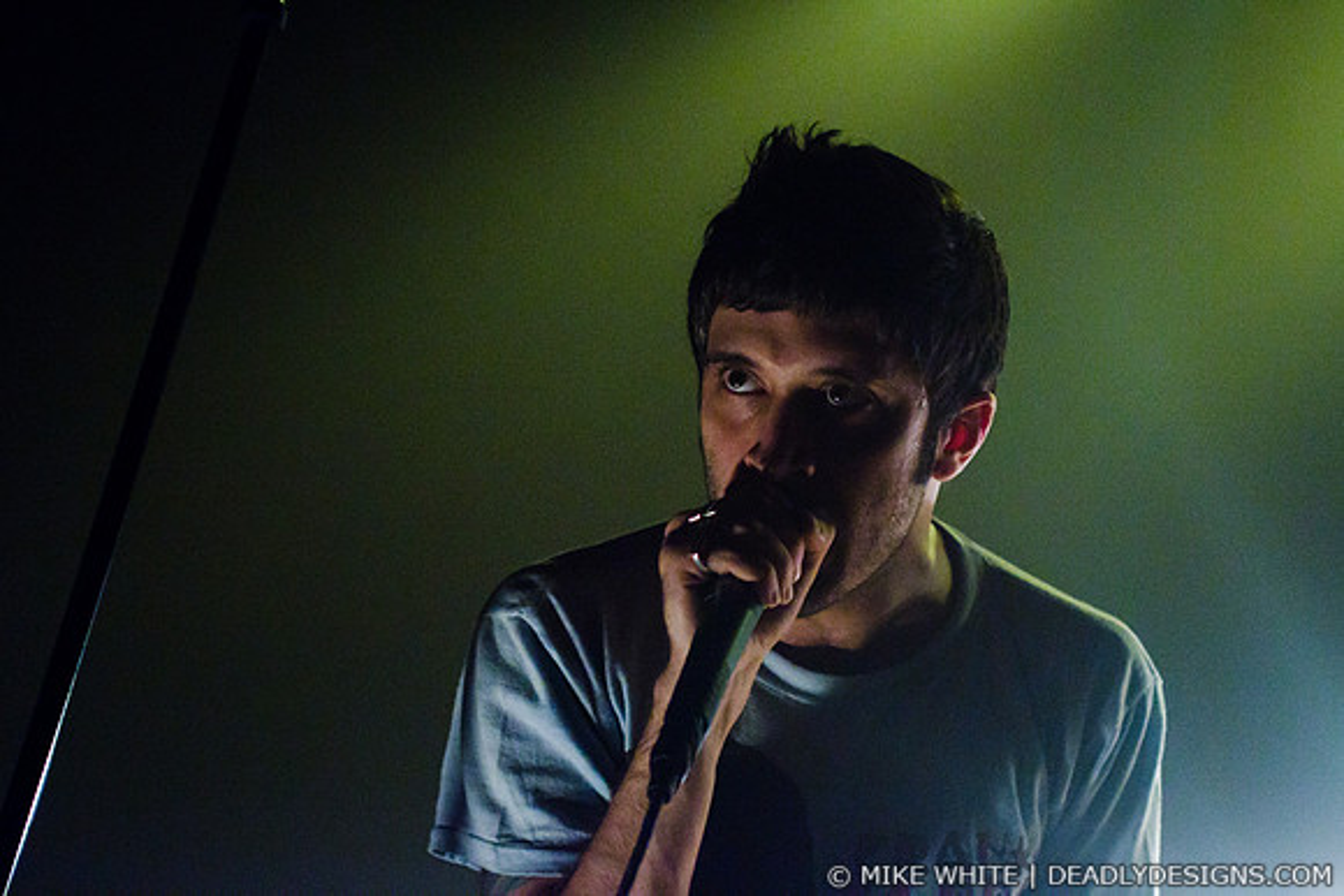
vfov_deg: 13.0
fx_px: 3921
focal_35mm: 105
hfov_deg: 19.5
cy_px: 448
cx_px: 672
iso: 3200
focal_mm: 70
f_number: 3.8
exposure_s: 1/500
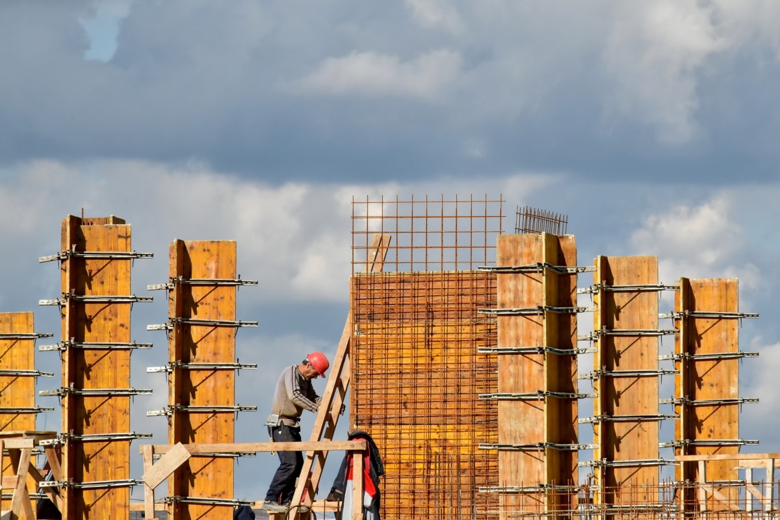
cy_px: 260
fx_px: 9749
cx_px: 390
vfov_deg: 3.1
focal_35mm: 450
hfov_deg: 4.6
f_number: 20
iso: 1000
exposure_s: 1/500
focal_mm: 300
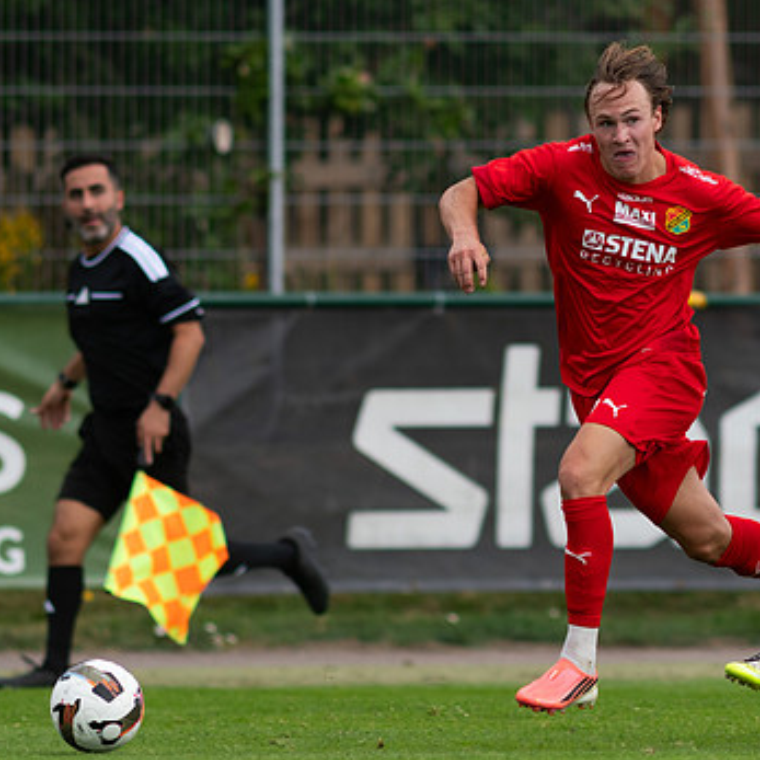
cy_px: 446
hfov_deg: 2.0
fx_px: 21561
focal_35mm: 868
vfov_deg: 2.0
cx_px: 617
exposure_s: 1/1600
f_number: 3.2
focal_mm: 300
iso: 180
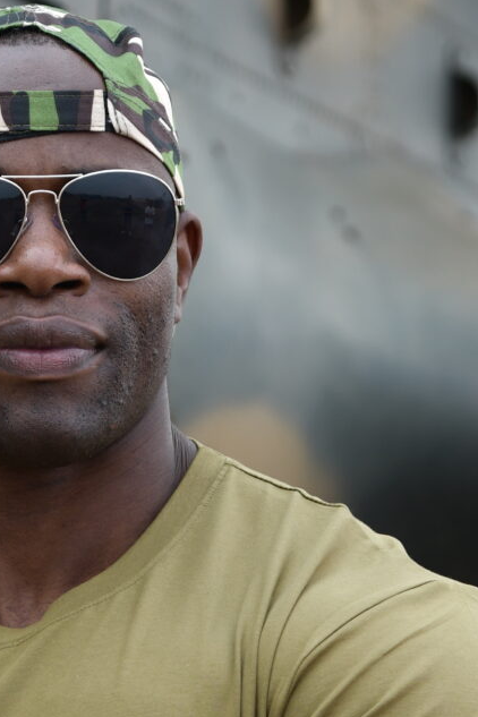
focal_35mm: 445
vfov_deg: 4.6
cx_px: 177
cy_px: 1010
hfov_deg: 3.1
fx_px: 8862
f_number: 5.6
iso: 100
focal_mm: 110
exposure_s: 1/320
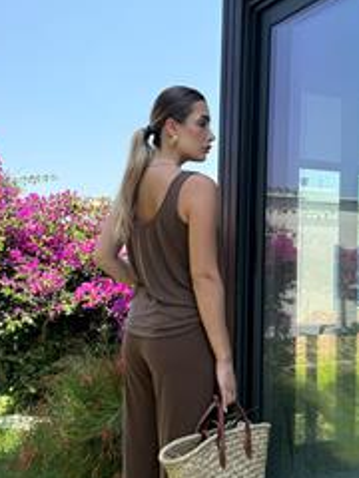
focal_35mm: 40
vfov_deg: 46.8
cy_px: 231
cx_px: 178
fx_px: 553
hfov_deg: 36.0
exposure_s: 1/2445
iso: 80
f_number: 1.78
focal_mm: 6.76
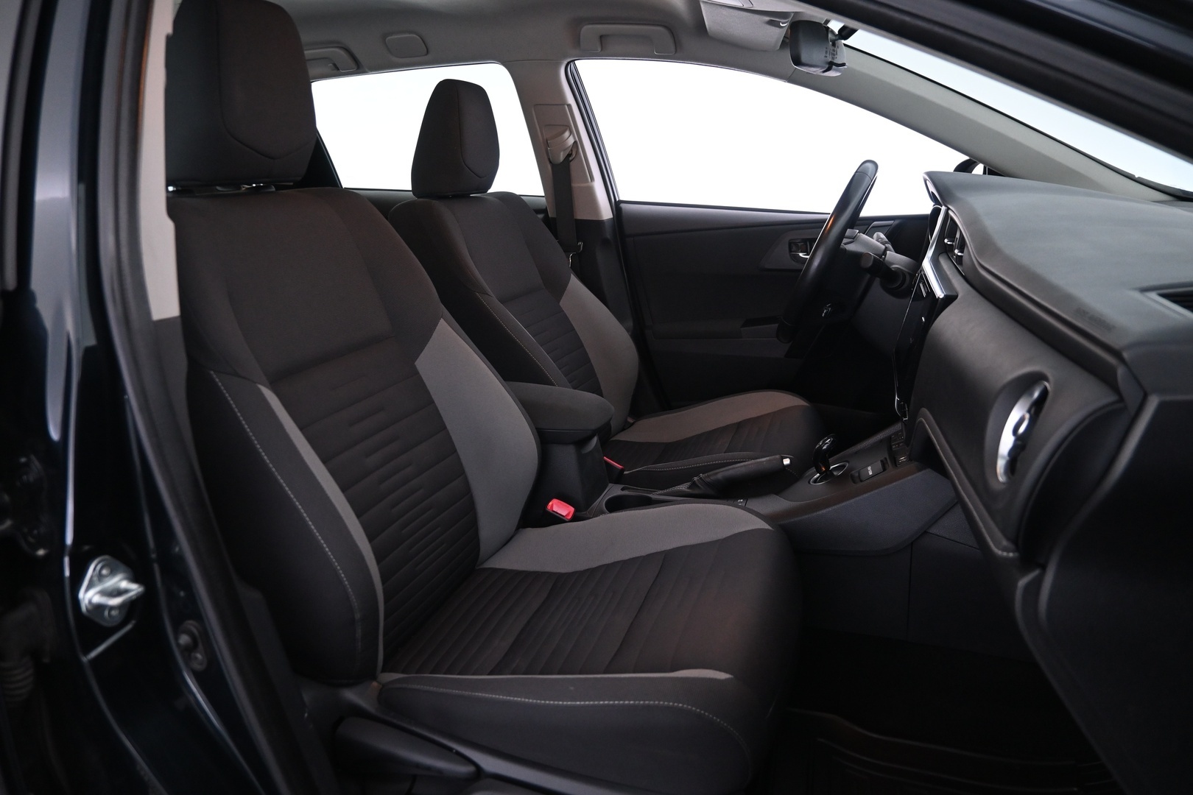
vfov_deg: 53.1
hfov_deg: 73.7
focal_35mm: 24
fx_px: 795
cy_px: 398
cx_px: 596
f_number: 3.5
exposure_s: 1/25
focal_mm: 16
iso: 1400
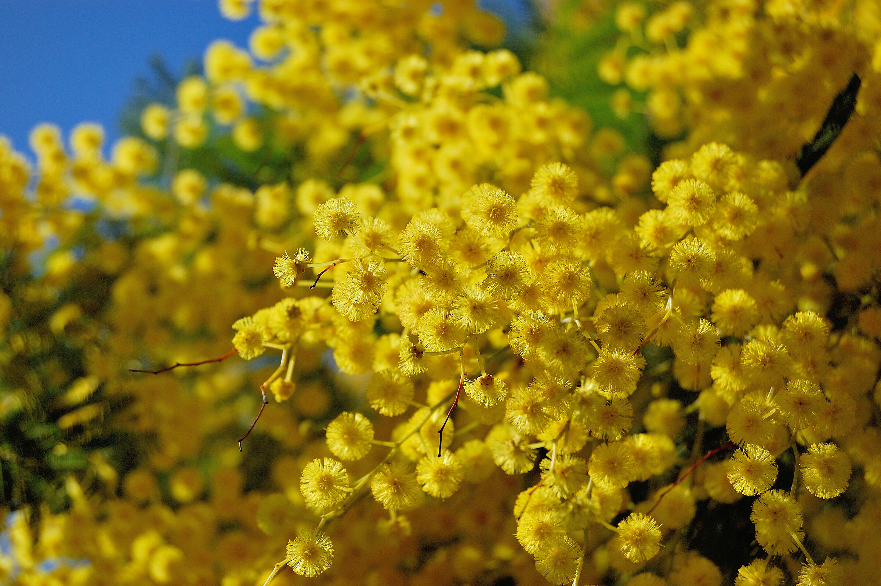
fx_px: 2017
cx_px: 440
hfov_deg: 24.6
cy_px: 293
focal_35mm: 82
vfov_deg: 16.5
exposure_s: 1/2000
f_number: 5.6
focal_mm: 55
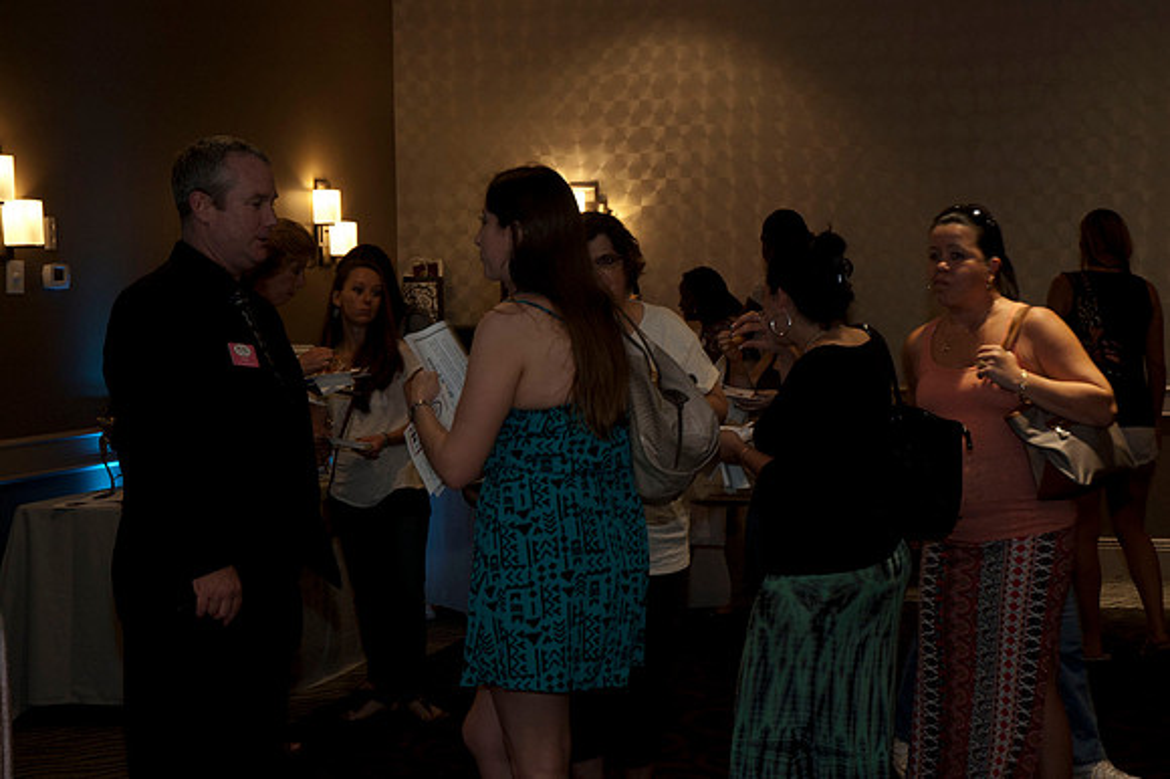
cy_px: 390
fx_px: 2241
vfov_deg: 19.7
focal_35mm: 69
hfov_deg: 29.3
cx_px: 585
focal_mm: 46
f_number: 4.5
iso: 400
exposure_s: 1/60
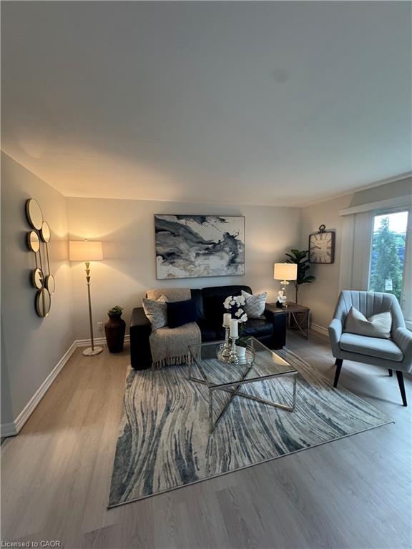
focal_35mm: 14
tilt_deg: -4.8
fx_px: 222
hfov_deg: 85.7
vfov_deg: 102.1
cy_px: 274
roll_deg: +1.6
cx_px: 206
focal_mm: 2.22
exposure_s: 1/60
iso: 250
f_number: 2.2
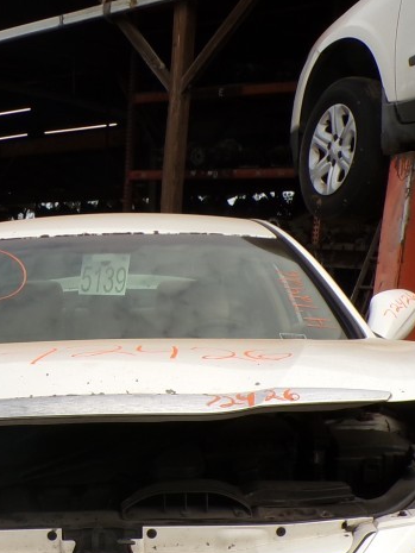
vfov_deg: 28.2
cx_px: 84
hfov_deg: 22.0
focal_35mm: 66
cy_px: 509
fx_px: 1055
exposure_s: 1/600
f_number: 4.4
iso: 100
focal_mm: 4.3
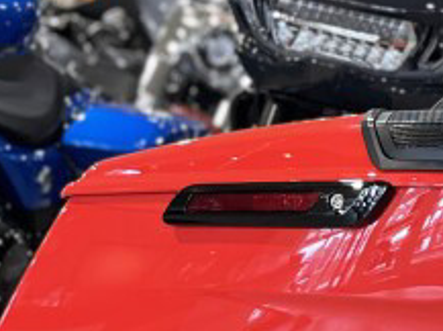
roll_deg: +0.5
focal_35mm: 128
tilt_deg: -3.9
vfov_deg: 11.5
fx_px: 1635
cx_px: 983
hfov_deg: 12.7
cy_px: 121
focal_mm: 5.1
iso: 125
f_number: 1.6
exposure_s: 1/60
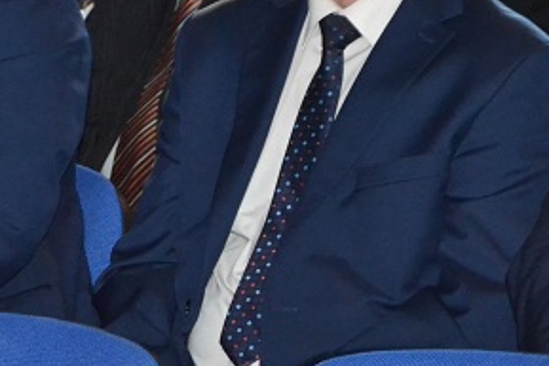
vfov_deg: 5.0
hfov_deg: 7.5
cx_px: 42
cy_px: 56
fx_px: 4180
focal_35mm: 274
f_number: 5.3
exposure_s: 1/60
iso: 3200
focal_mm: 66
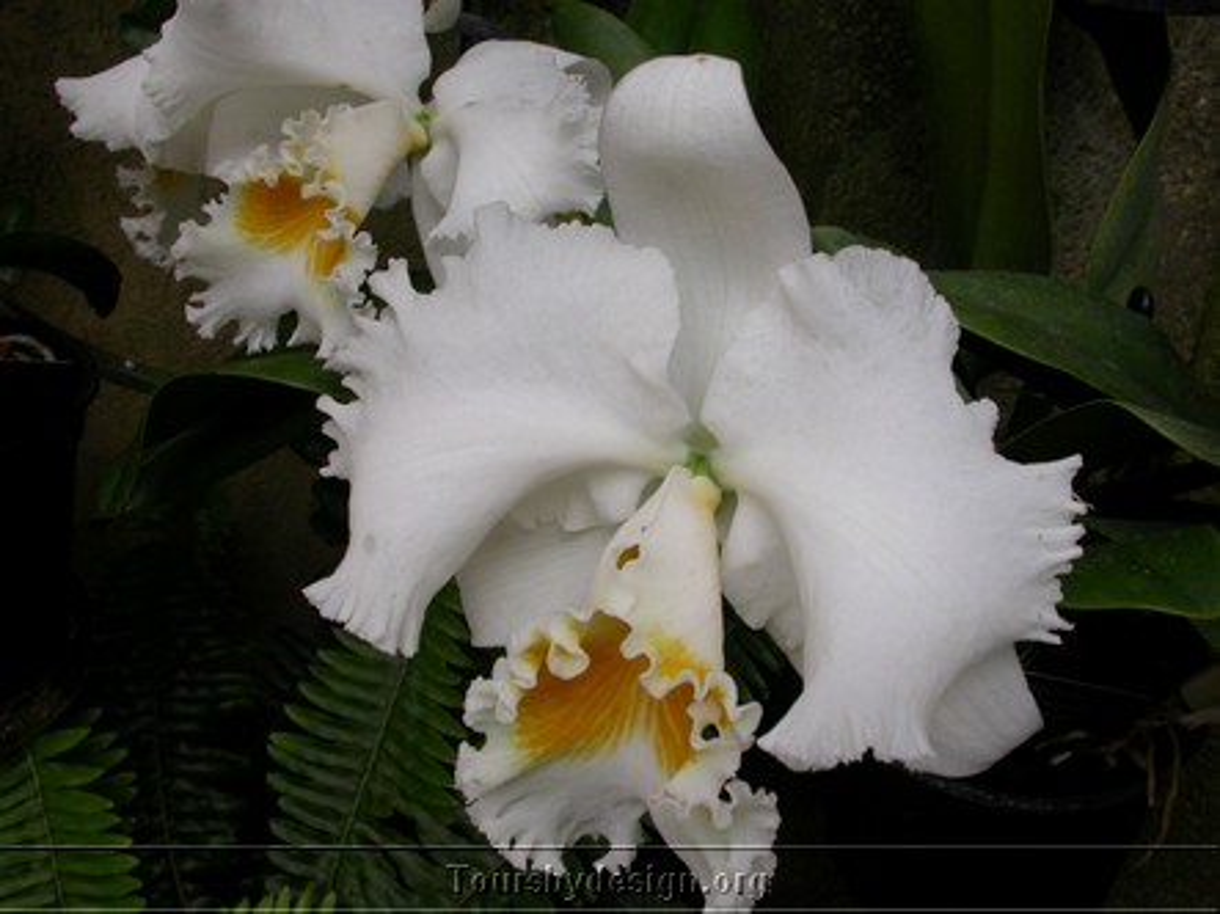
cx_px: 610
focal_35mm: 38
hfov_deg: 49.0
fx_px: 1339
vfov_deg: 37.7
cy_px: 457
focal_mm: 7.85
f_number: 4.7
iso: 100
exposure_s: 1/109
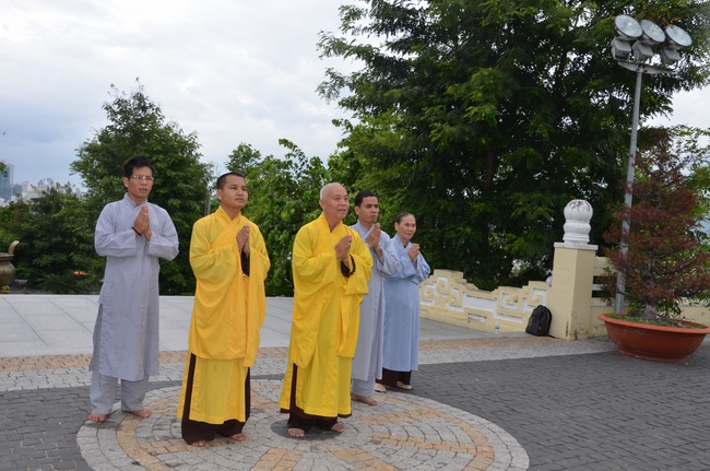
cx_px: 355
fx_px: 650
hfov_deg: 57.3
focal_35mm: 33
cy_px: 236
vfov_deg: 39.8
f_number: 13
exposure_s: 1/250
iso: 640
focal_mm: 22
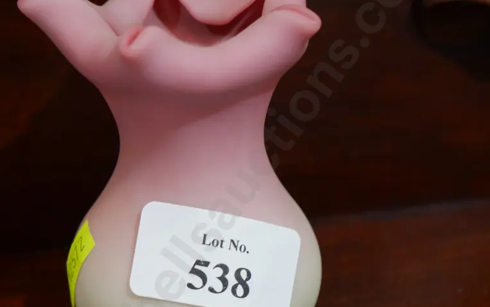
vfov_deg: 13.9
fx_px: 1256
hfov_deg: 22.1
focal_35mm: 94
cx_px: 247
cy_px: 182
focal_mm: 33
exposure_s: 1/80
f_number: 5.4
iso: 1250
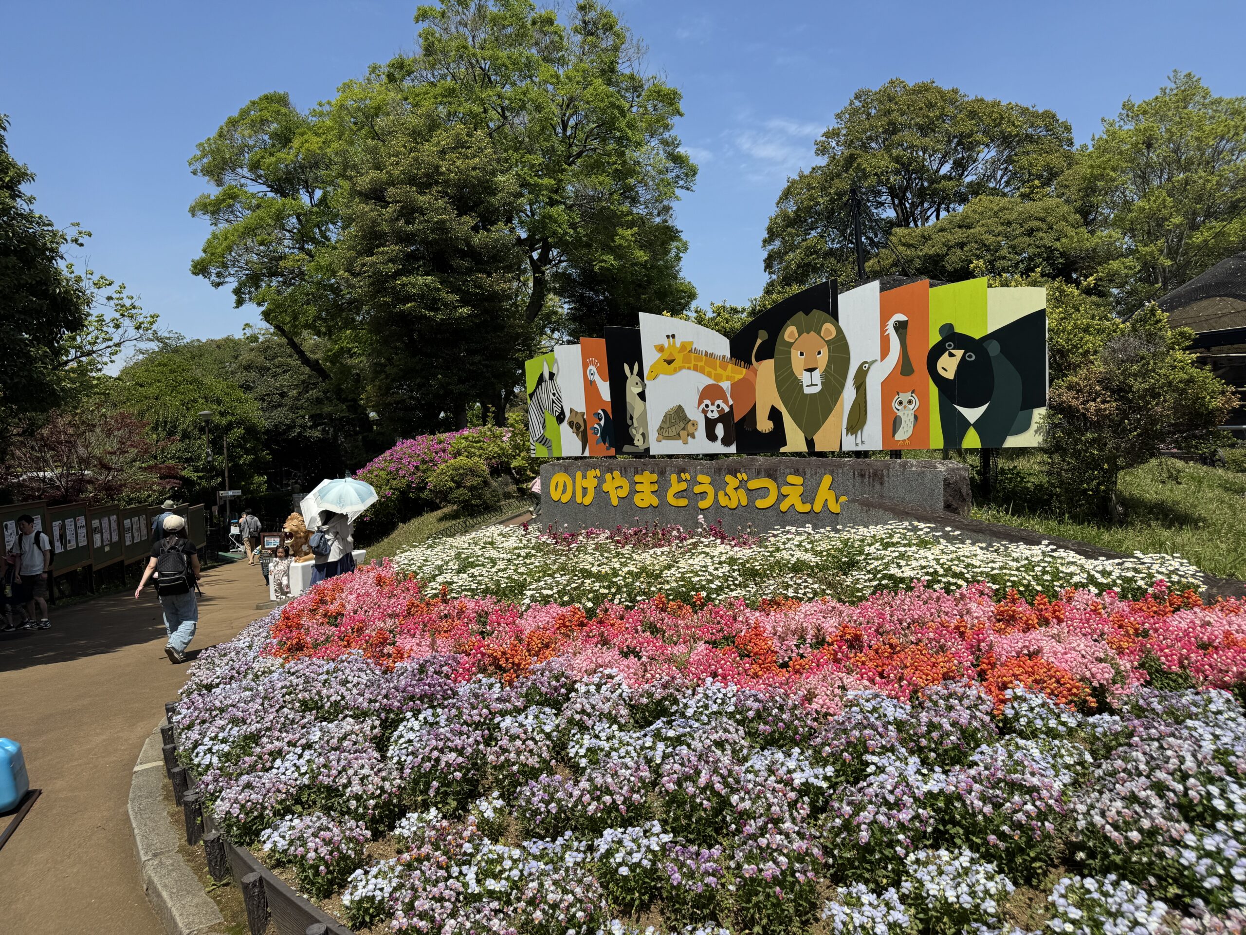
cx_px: 623
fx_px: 864
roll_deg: -0.2
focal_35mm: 24
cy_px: 468
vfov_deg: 56.8
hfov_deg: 71.6
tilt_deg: -1.0
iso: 80
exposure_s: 1/4950
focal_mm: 6.76
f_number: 1.78
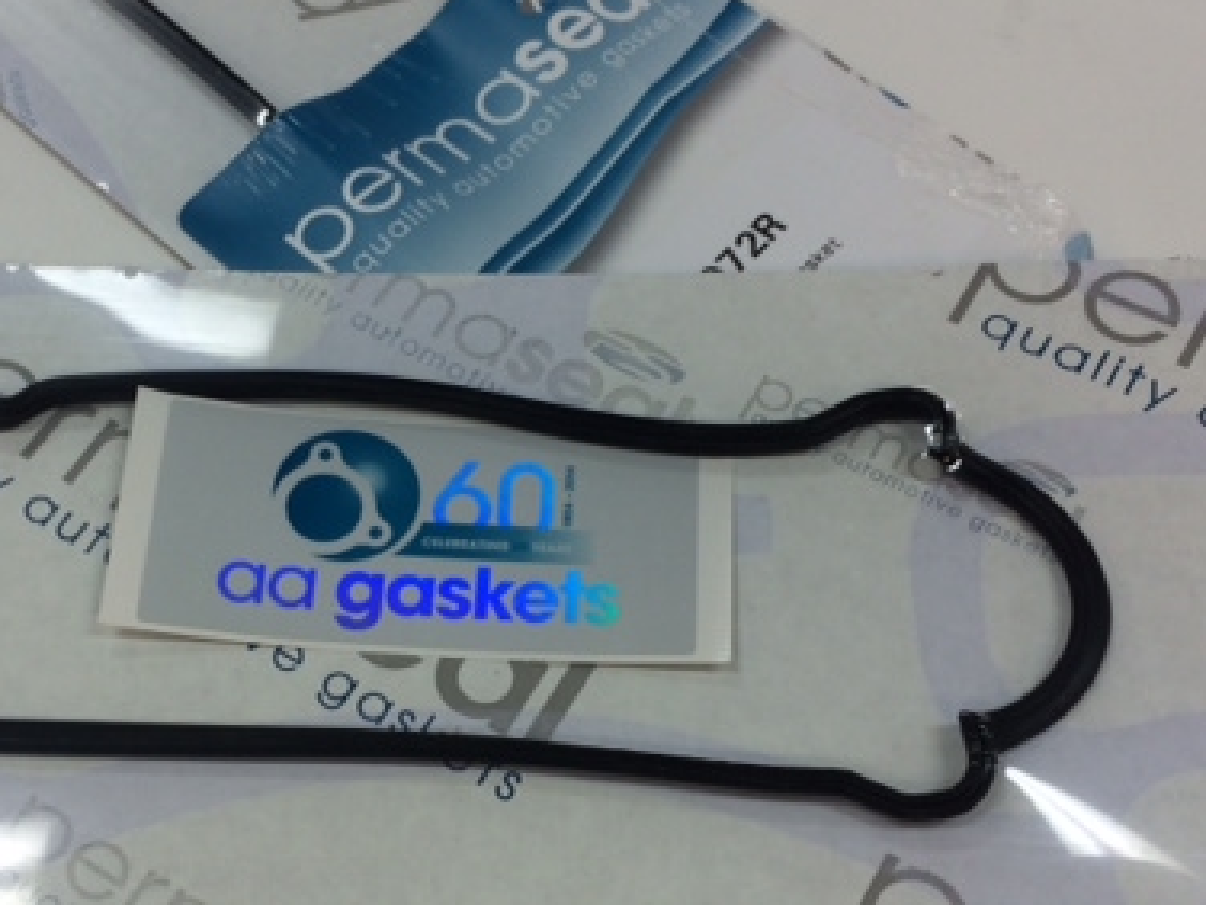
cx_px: 430
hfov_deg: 37.2
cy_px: 597
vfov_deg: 28.4
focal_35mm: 51
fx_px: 1777
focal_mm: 4.12
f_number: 2.2
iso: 50
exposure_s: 1/50
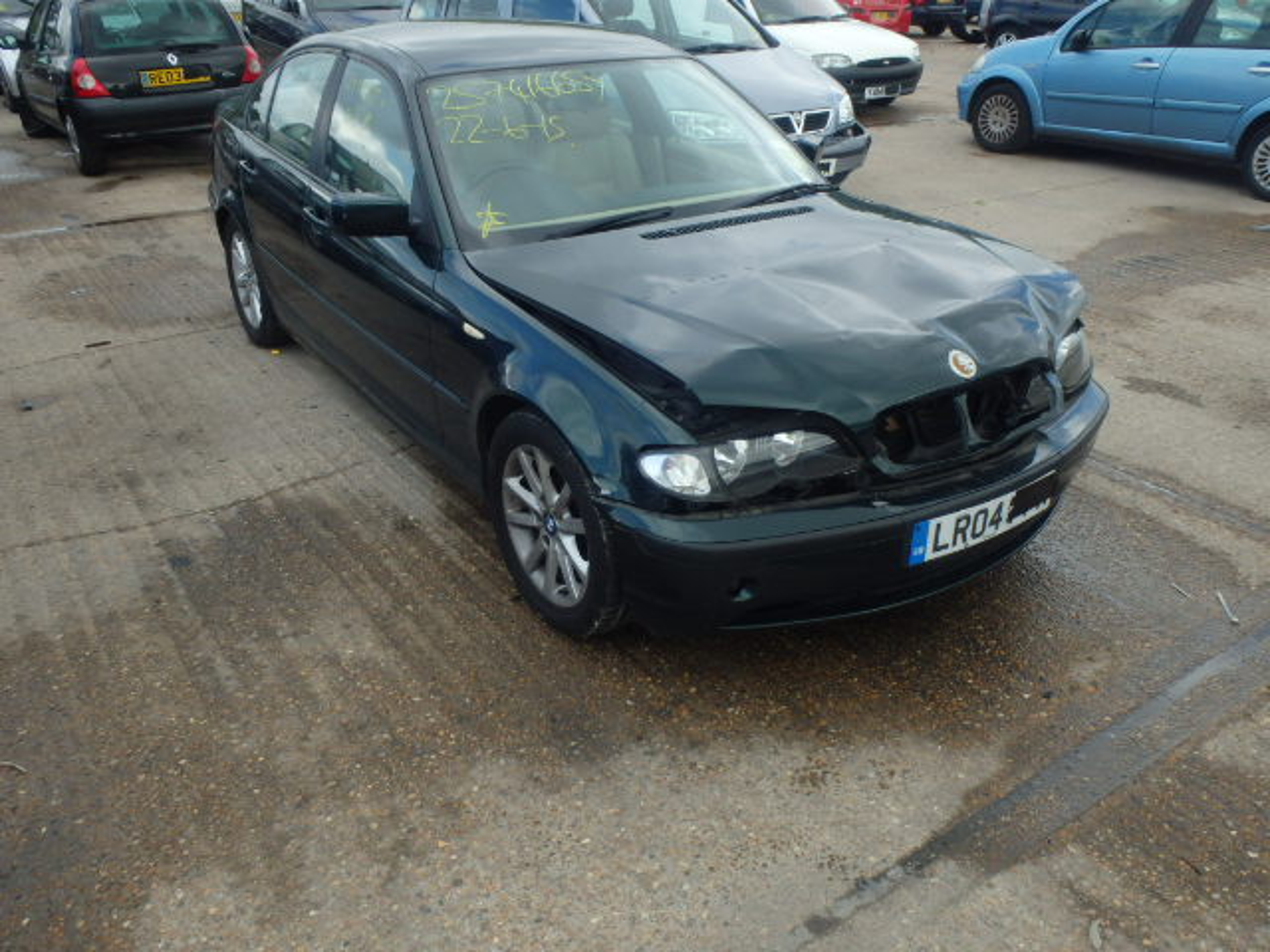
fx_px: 1027
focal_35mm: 28
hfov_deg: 63.4
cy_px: 476
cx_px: 635
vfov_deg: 49.7
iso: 200
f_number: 3.9
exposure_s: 1/500
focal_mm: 5
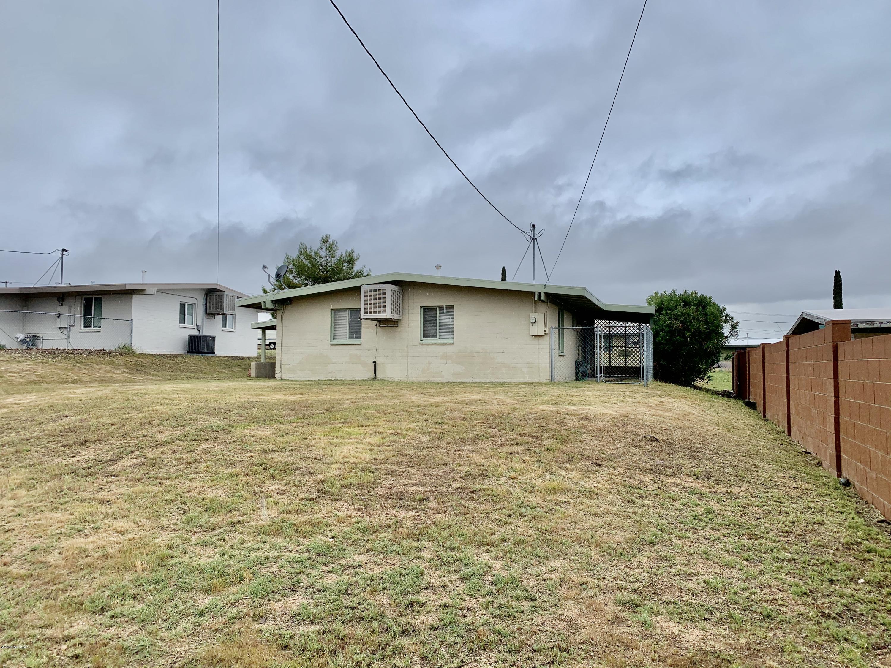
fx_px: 669
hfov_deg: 67.3
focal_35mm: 26
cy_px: 334
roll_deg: +0.3
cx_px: 446
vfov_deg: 53.1
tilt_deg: +4.6
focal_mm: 4.25
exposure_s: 1/701
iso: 25
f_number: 1.8
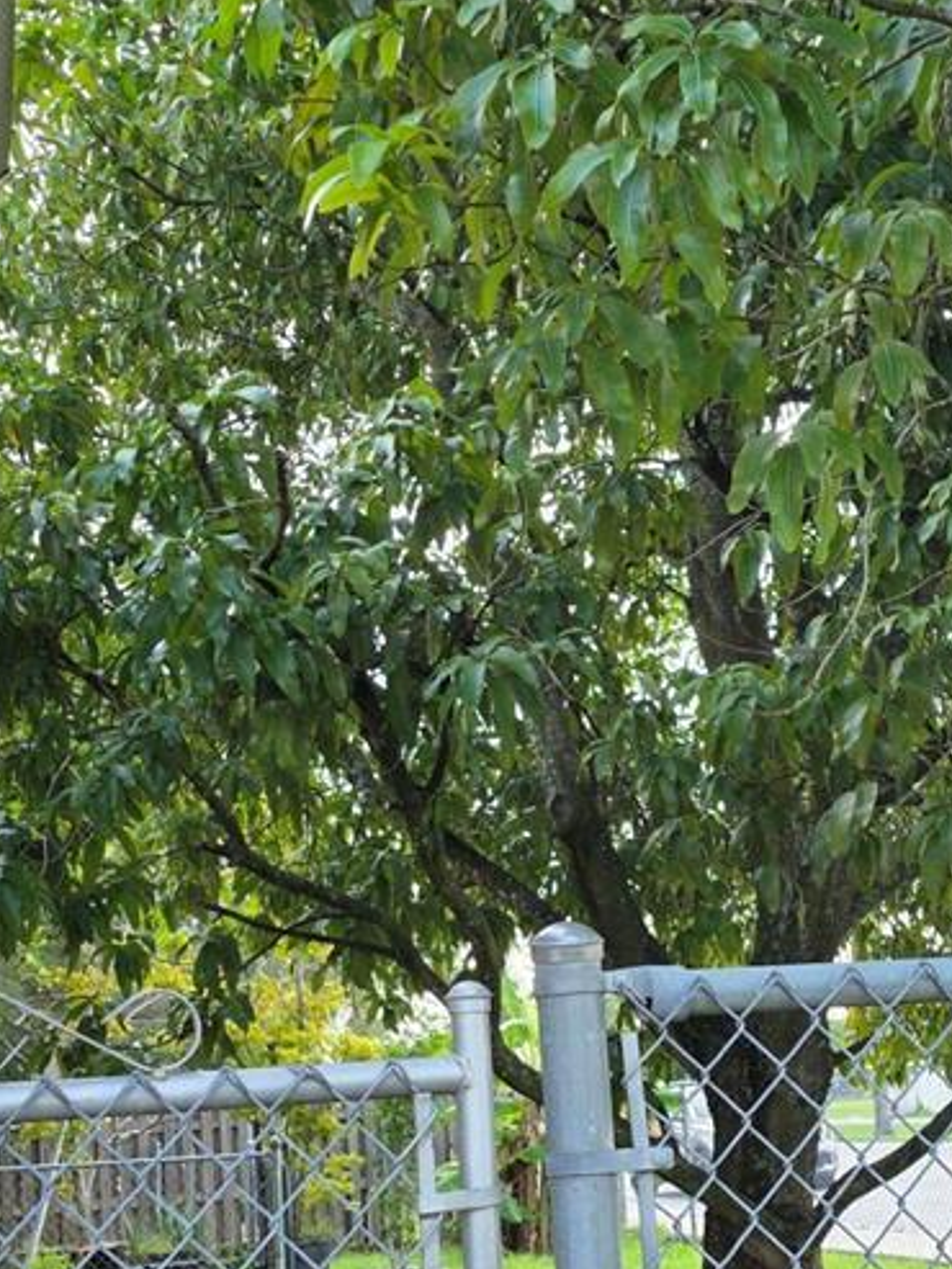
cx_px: 602
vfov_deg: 33.7
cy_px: 945
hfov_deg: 26.0
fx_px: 2053
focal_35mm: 56
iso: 40
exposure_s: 1/359
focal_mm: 6.3
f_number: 1.7
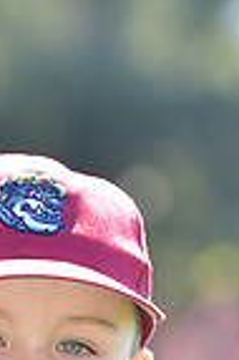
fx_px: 8205
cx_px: 77
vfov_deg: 2.5
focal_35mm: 822
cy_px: 644
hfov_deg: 1.7
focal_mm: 135
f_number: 4.5
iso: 400
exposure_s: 1/800
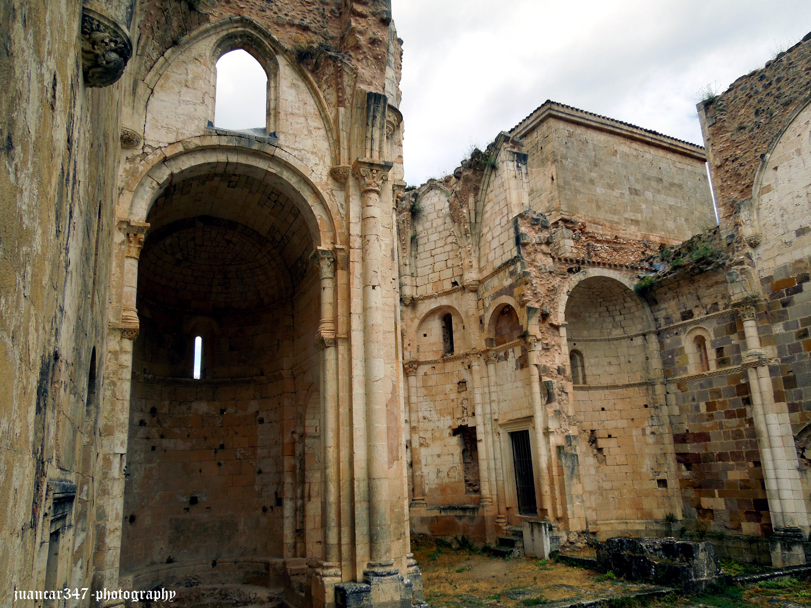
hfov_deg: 69.4
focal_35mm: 25
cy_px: 304
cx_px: 406
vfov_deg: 54.9
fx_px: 586
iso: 100
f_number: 3.3
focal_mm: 4.5
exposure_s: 1/640
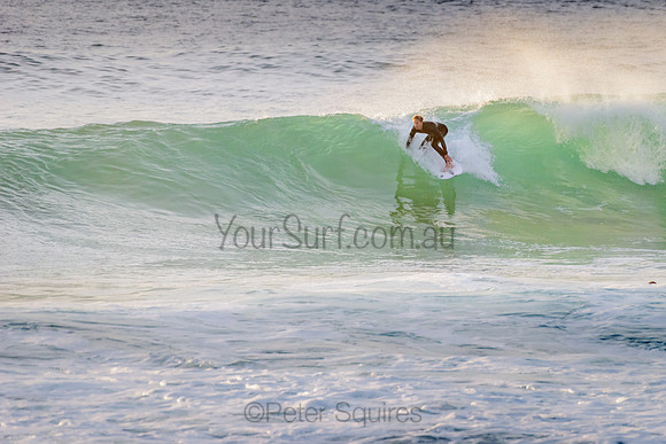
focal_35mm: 613
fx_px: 11339
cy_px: 173
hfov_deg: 3.4
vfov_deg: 2.2
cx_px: 408
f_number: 5.6
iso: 640
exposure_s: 1/2000
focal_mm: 500
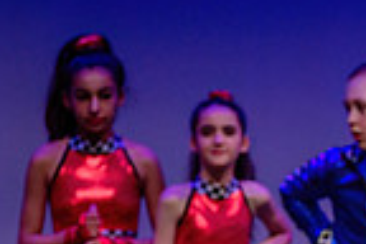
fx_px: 7767
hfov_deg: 2.7
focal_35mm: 764
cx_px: 651
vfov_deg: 1.8
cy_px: 474
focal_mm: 170
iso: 1000
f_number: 2.8
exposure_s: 1/640
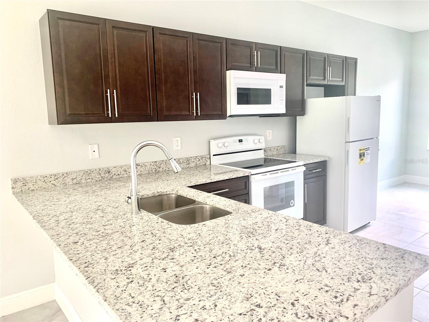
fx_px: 322
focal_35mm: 26
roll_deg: +1.6
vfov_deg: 53.1
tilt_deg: -8.1
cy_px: 161
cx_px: 214
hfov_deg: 67.3
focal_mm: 4.25
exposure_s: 1/60
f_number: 1.8
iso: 125
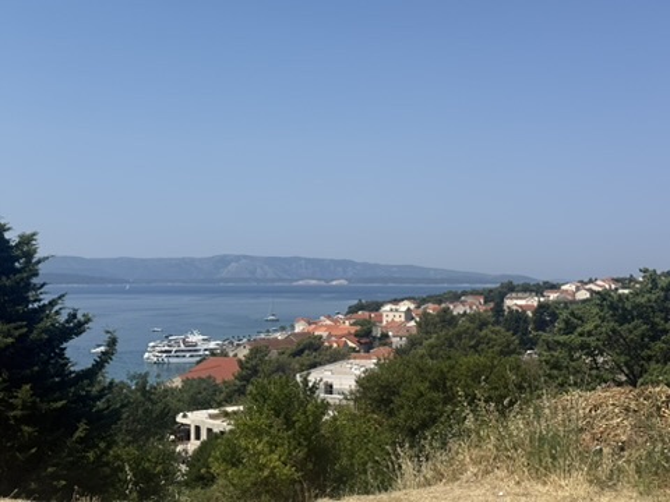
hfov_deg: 39.7
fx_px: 929
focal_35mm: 48
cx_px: 335
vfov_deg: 30.3
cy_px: 251
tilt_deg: +1.0
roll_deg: +0.4
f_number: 1.78
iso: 64
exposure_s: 1/7874
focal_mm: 6.76
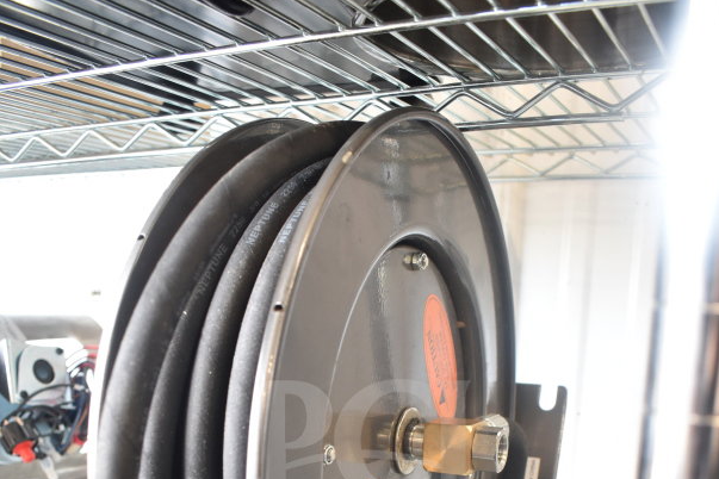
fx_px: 819
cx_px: 362
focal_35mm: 41
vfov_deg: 30.4
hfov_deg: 47.4
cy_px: 475
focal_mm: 18
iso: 640
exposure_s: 1/30
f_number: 3.5
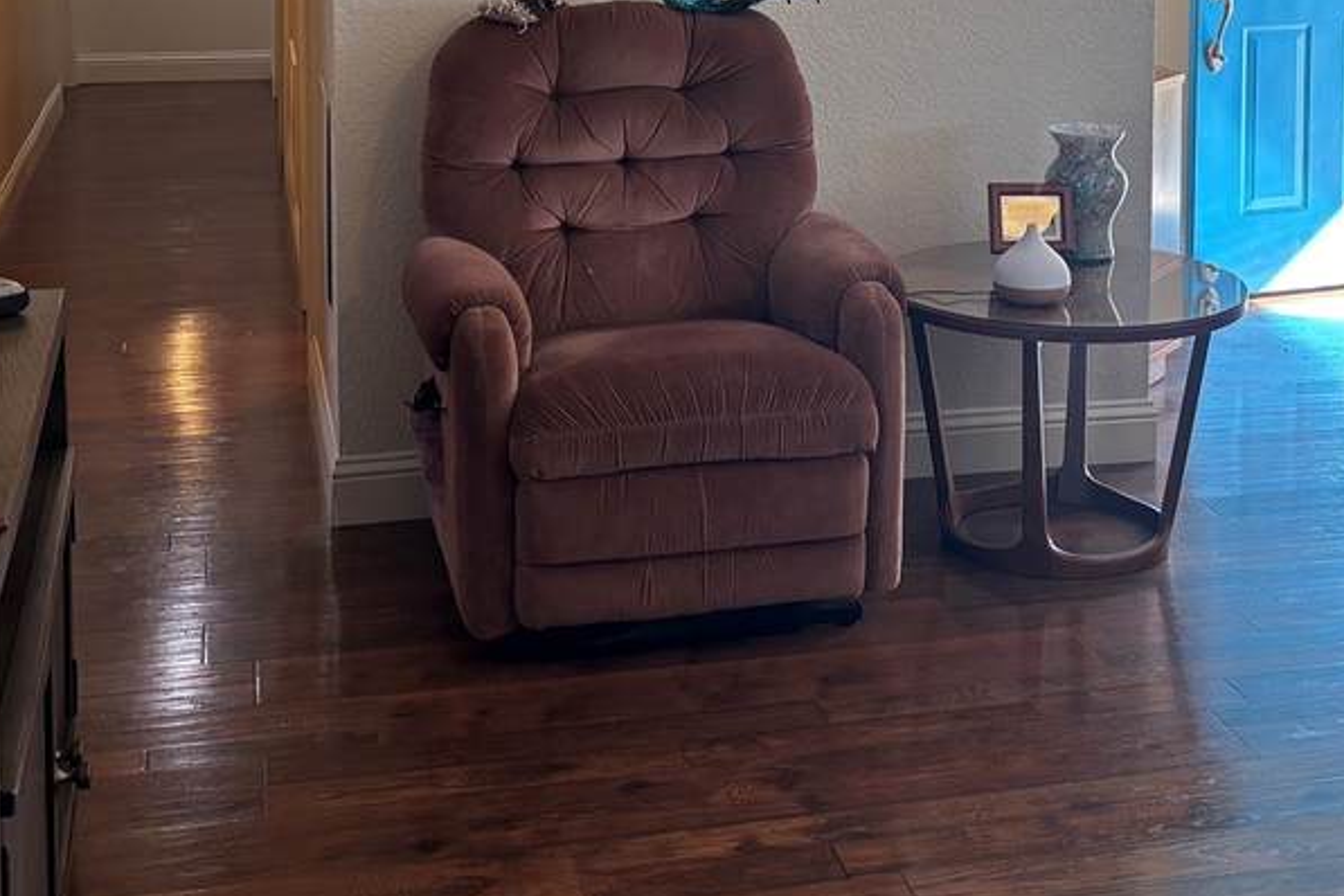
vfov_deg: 22.4
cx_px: 828
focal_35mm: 58
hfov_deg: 34.3
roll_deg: -0.9
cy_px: -25
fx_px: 2165
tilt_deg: -5.3
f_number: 1.6
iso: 80
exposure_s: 1/120
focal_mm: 5.96
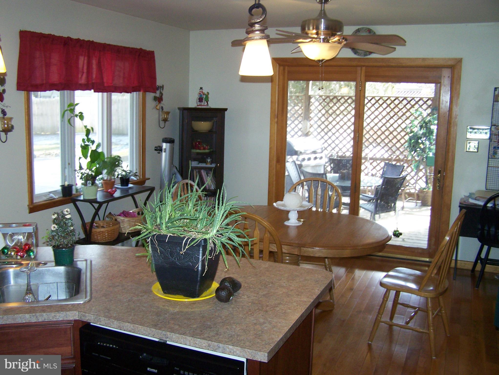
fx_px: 548
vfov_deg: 37.8
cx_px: 250
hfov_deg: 48.9
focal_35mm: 38
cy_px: 188
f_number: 2.8
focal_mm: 6.3
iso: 160
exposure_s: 1/60
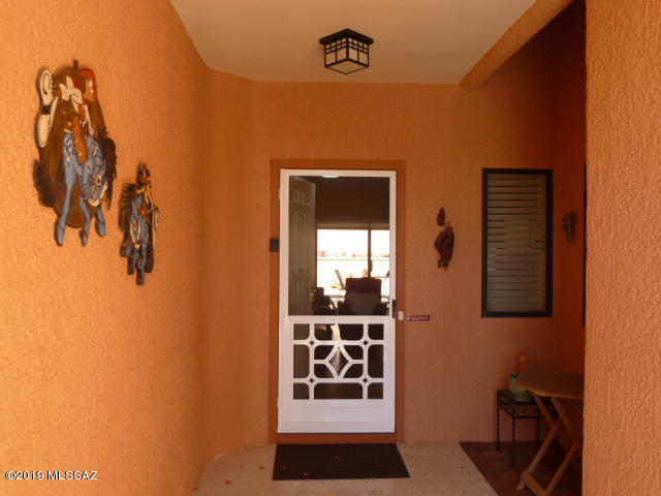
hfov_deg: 61.7
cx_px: 330
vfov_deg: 48.2
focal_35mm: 29
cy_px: 248
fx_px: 554
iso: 80
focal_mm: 4.7
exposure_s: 1/60
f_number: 3.4
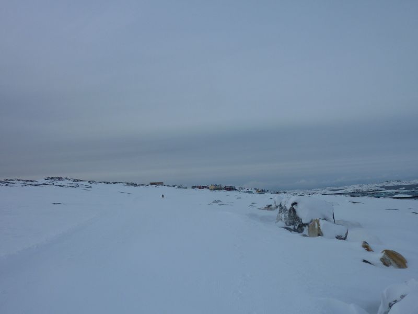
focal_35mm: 25
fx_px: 302
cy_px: 157
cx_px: 209
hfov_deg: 69.4
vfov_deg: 54.9
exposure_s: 1/500
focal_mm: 4.1
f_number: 5.6
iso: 80
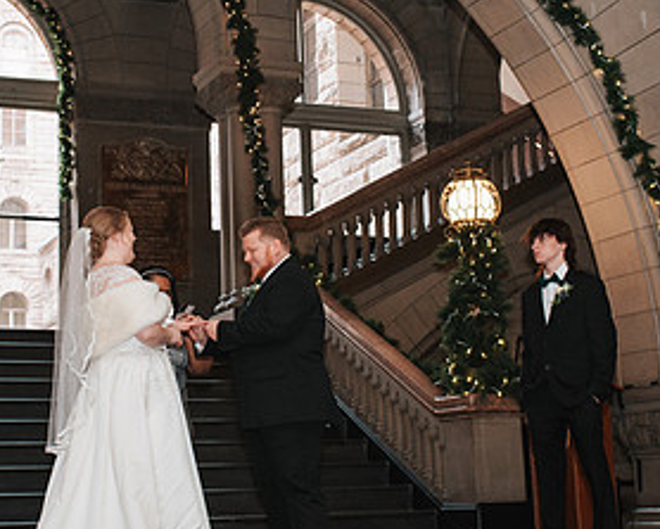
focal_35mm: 72
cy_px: 186
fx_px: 1408
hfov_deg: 26.2
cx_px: 211
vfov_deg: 21.2
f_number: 3.5
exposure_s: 1/200
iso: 1000
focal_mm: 35
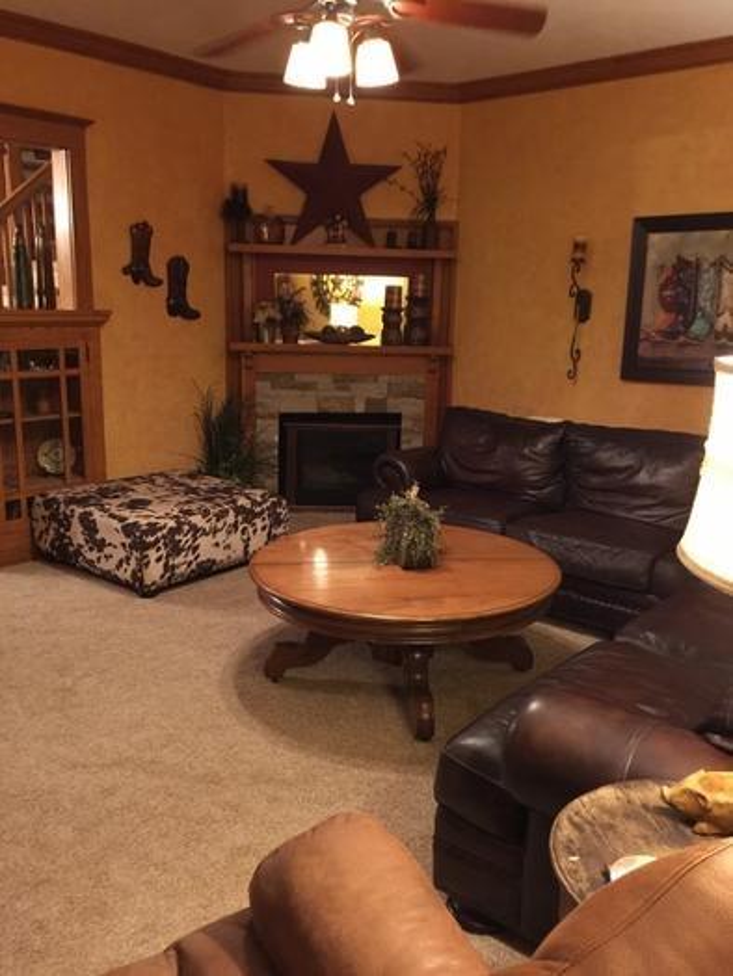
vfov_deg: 61.6
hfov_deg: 48.2
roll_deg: -1.3
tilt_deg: -13.2
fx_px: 818
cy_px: 488
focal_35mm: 29
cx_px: 366
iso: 100
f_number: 2.2
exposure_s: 1/4
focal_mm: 4.15
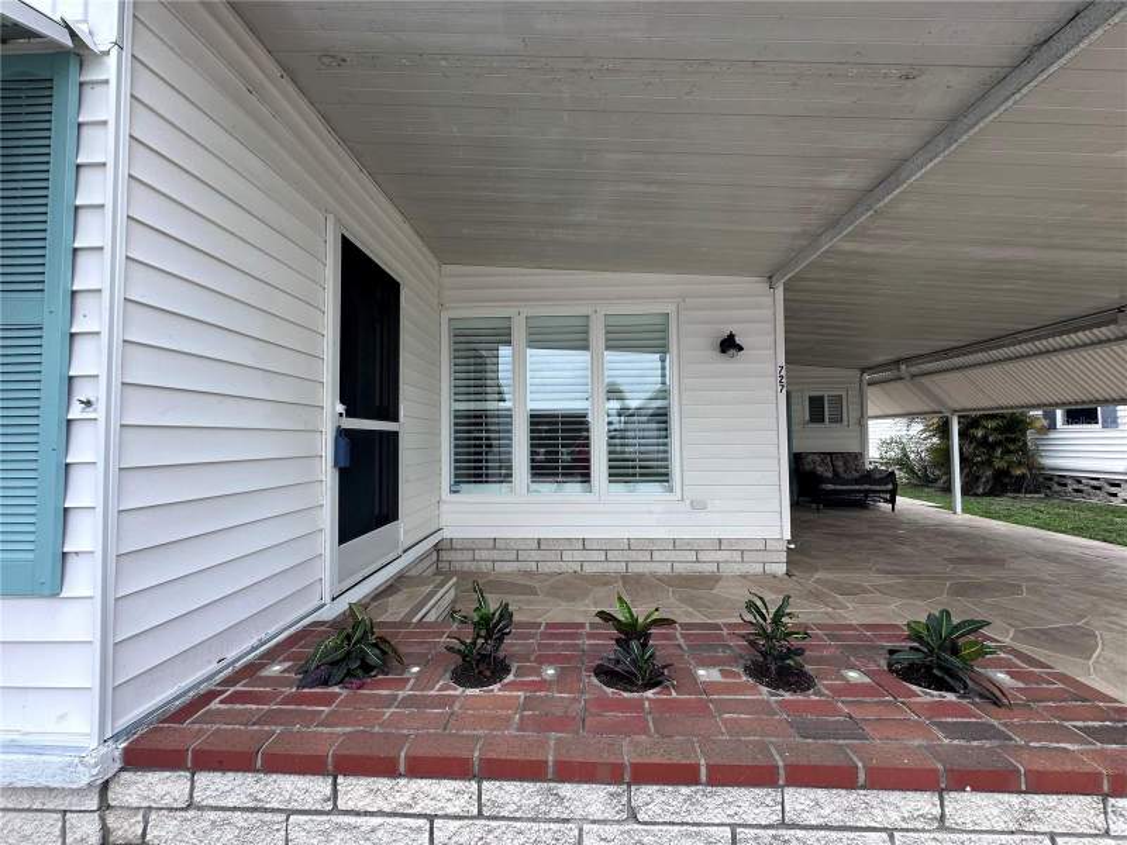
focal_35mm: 14
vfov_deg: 85.7
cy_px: 422
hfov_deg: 102.1
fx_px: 456
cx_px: 564
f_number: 2.2
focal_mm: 2.22
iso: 50
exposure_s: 1/924
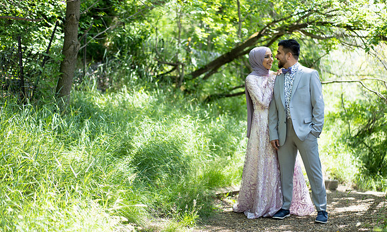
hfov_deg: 35.7
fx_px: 600
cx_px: 196
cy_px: 131
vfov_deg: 21.9
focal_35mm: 58
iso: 100
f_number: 1.8
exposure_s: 1/500
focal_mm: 55
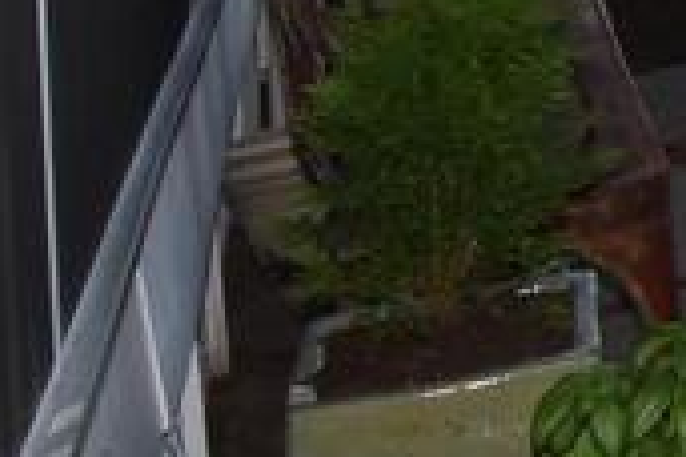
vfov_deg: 11.2
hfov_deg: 12.2
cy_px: -533
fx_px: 2058
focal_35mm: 108
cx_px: 1890
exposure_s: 1/200
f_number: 22
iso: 400
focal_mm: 12
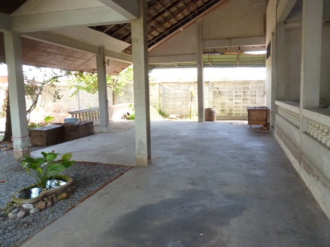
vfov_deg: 49.7
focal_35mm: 28
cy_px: 124
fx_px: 267
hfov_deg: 63.4
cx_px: 165
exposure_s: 1/60
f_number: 3.1
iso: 160
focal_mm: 5
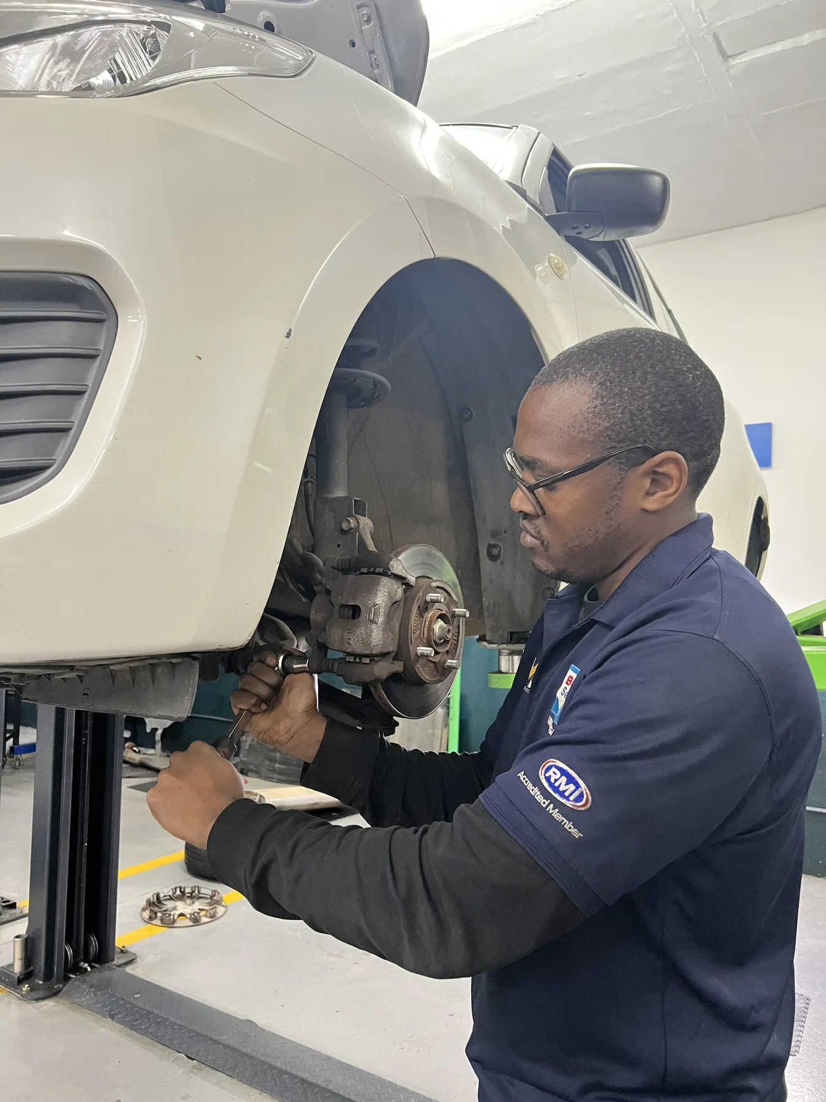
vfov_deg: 67.3
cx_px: 413
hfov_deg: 53.1
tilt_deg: +2.5
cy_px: 551
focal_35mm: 26
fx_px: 827
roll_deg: -2.3
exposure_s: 1/50
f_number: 1.5
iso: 400
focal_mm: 5.7
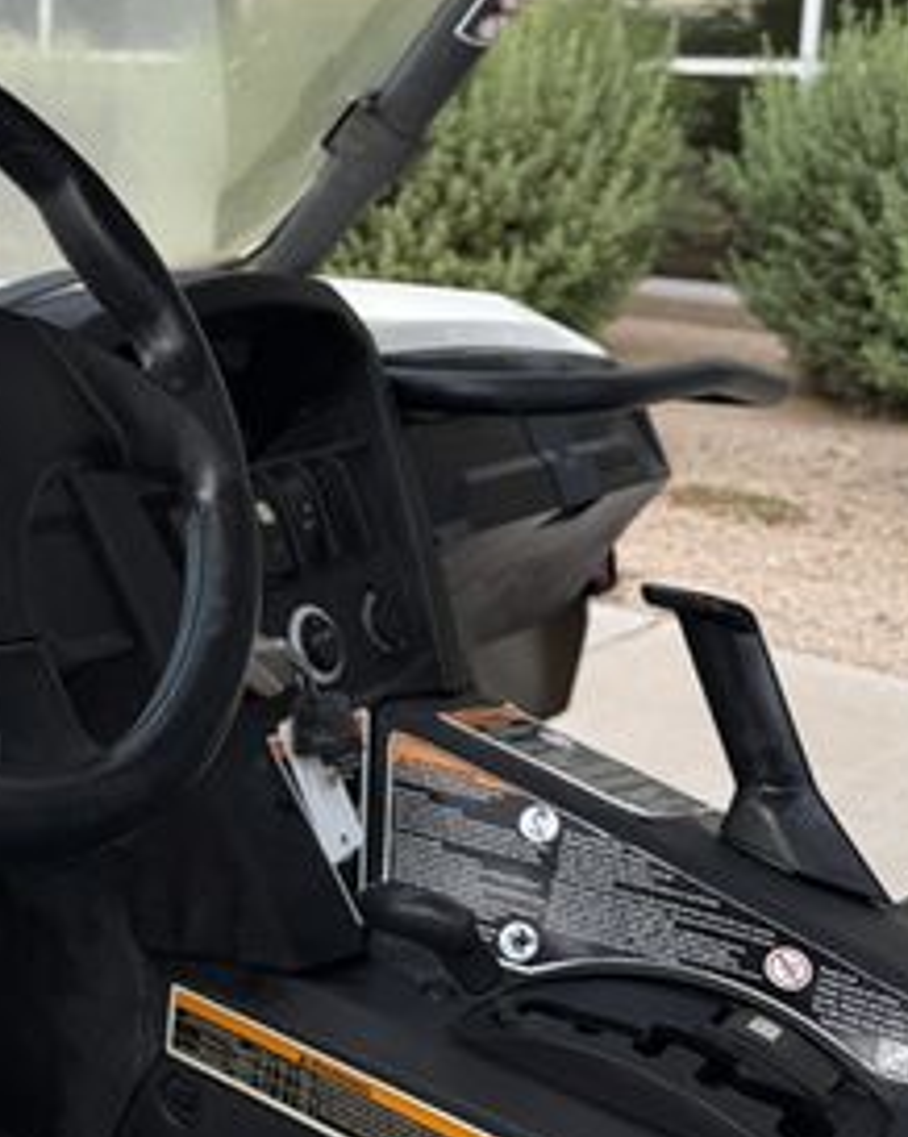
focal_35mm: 55
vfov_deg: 33.5
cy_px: 296
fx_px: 1850
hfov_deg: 25.0
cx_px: -167
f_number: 1.78
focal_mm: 6.76
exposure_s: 1/510
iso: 80
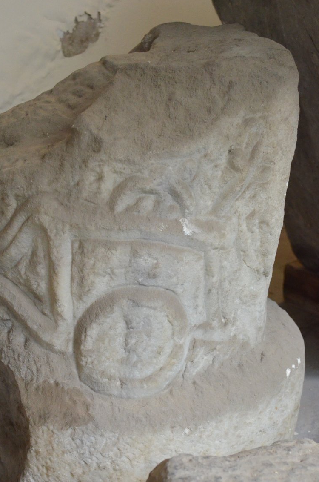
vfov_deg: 29.5
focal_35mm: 68
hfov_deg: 19.9
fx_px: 908
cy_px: 320
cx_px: 109
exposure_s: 1/25
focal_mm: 34
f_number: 5
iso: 3200
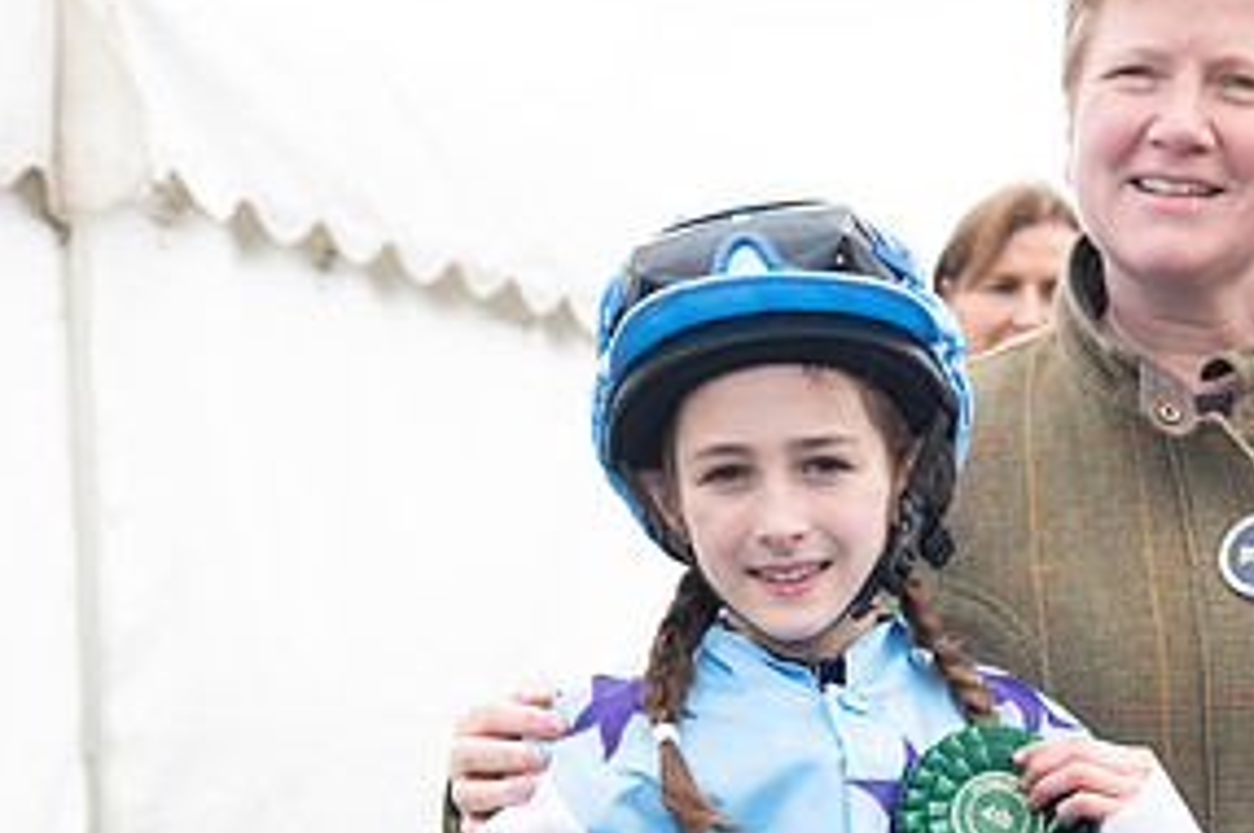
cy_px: 815
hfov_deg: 15.5
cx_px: 881
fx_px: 4593
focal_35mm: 132
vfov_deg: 10.3
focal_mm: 65
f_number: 5
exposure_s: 1/125
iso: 200
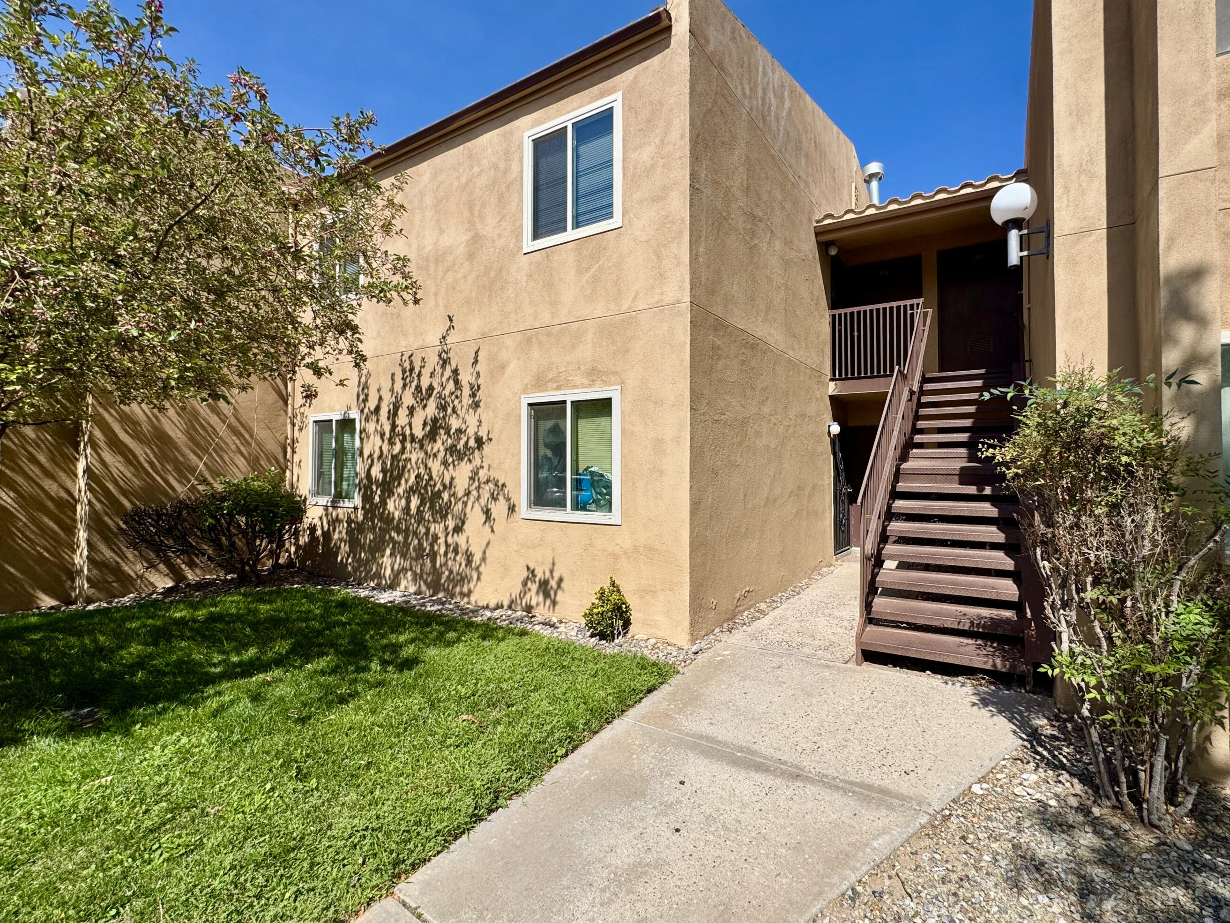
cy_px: 456
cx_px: 663
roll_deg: -0.2
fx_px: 569
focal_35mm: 16
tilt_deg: +2.9
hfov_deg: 94.3
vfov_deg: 78.1
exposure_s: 1/2342
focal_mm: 2.22
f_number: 2.2
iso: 50
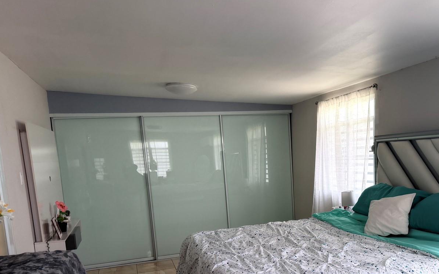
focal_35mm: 34
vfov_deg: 36.3
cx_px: 279
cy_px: 210
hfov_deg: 55.9
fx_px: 407
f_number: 1.78
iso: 200
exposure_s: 1/95
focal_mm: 6.76
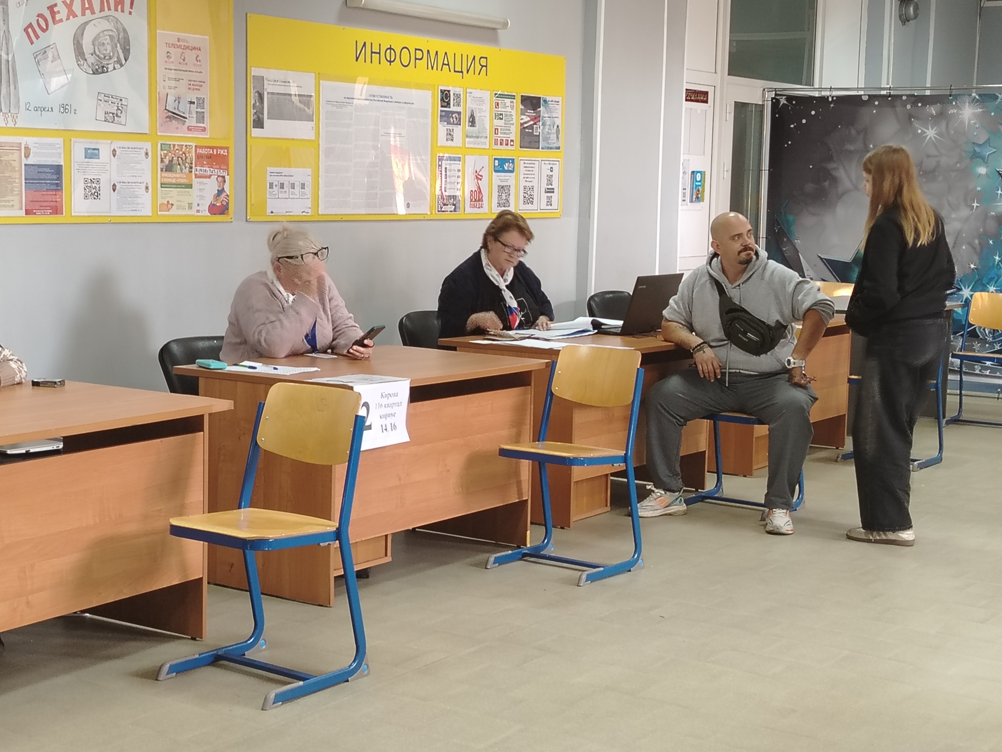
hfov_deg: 33.8
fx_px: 1650
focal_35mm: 57
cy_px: 376
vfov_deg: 25.7
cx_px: 501
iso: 959
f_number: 1.75
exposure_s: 1/33.3
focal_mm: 5.25
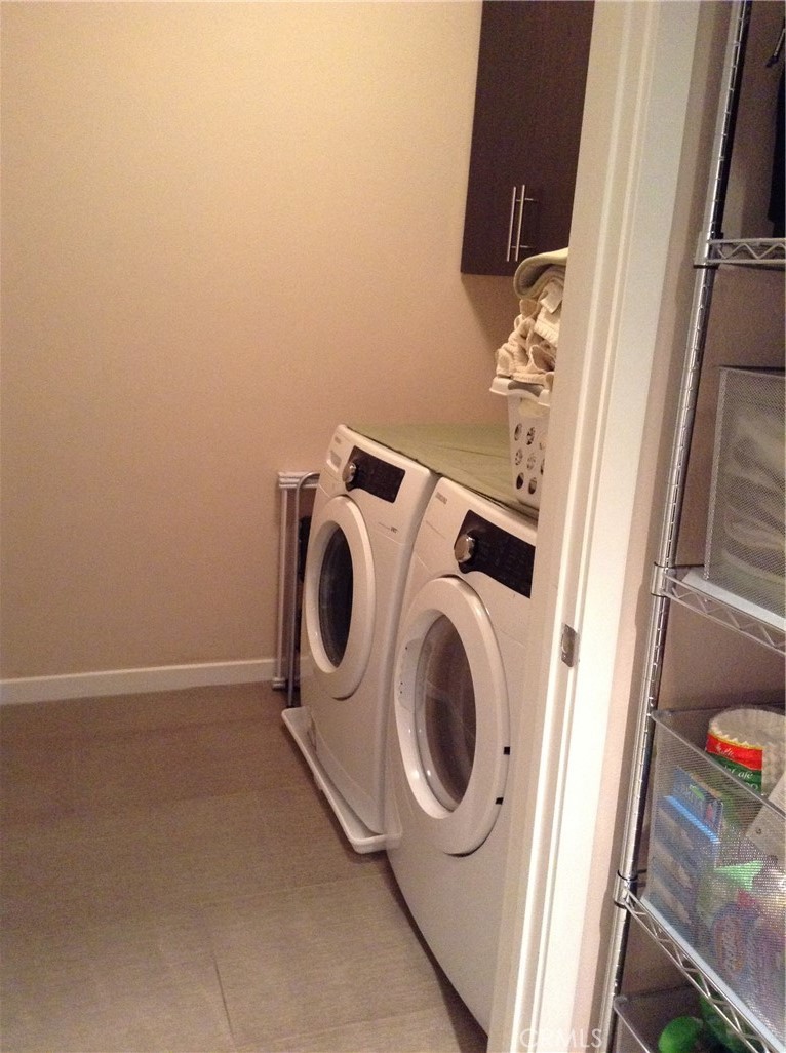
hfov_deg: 42.8
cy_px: 526
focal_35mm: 33
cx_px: 393
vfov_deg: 55.4
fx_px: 1002
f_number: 2.4
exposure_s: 1/15
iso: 320
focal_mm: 3.3
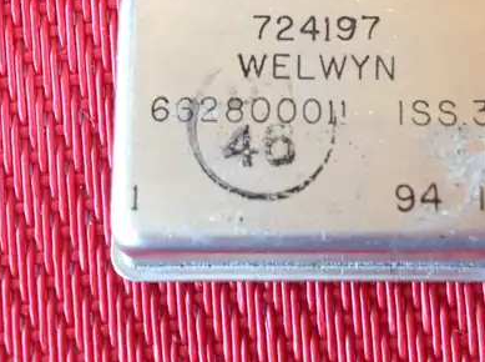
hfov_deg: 21.8
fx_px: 1258
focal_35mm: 90
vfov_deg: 16.2
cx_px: 294
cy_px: 61
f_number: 2.4
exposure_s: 1/15
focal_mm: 4.28
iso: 160
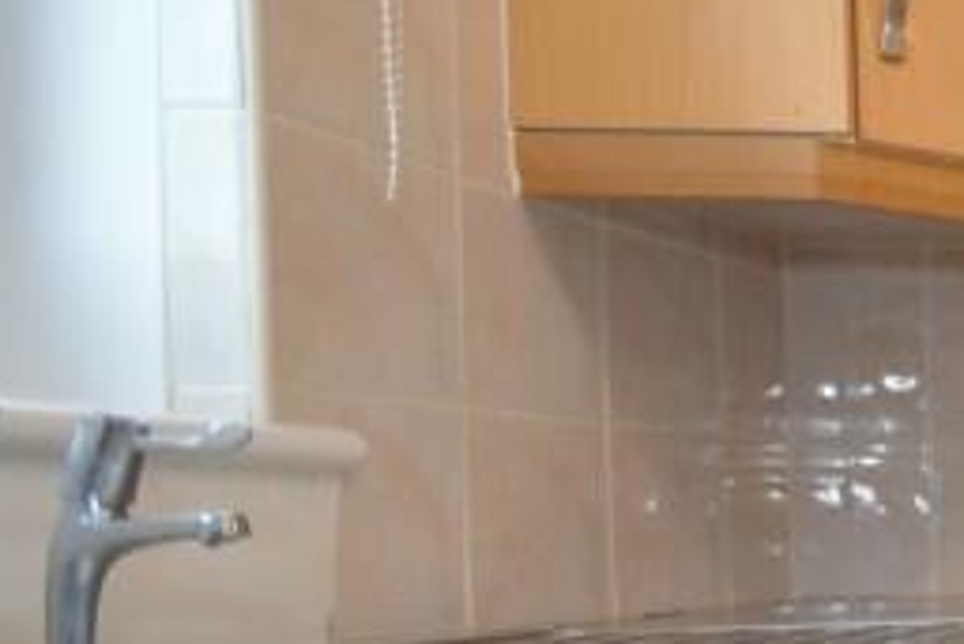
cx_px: 1849
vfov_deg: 22.4
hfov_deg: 20.2
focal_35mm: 60
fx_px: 1608
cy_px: 493
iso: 640
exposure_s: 1/60
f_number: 4
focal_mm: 10
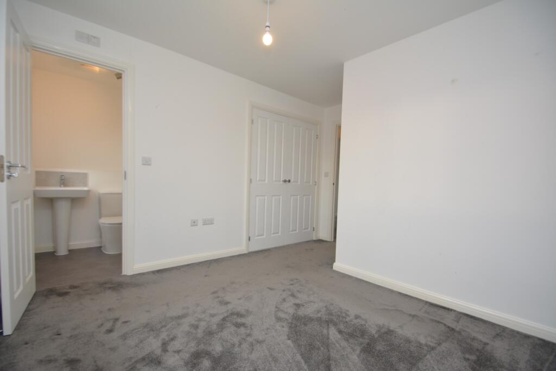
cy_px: 186
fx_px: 232
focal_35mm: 15
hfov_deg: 100.4
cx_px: 278
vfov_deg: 77.3
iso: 220
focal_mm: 10
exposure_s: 1/60
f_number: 4
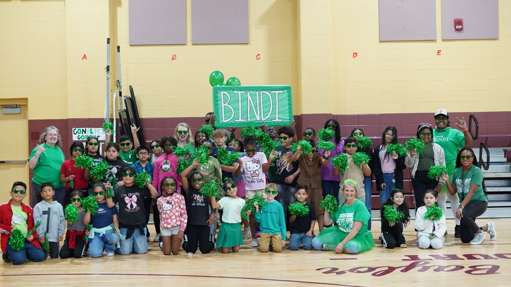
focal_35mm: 53
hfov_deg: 39.2
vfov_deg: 22.6
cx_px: 256
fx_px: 718
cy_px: 147
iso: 1000
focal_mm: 50
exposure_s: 1/100
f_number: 2.5
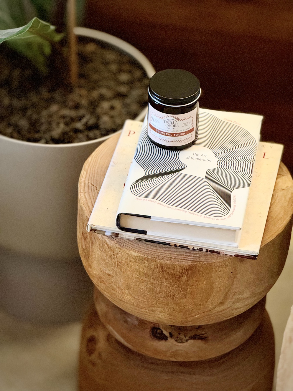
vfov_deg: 16.4
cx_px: 146
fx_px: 1354
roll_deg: -2.6
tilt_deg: -39.4
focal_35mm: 120
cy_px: 196
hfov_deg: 12.3
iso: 640
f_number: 2.8
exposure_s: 1/60
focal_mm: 15.66
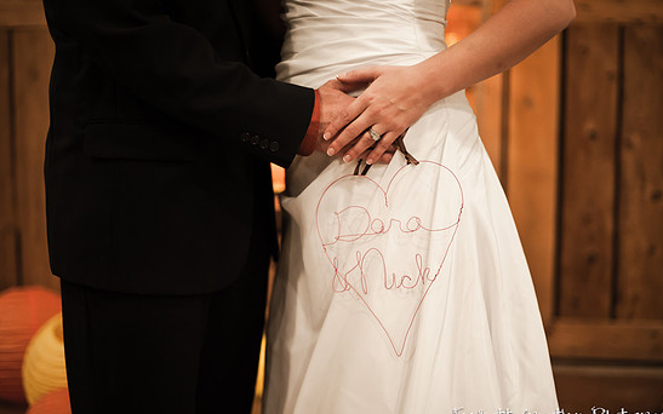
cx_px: 341
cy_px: 203
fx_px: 976
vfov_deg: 24.0
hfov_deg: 37.5
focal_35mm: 54
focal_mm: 50
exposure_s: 1/100
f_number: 1.4
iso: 2000
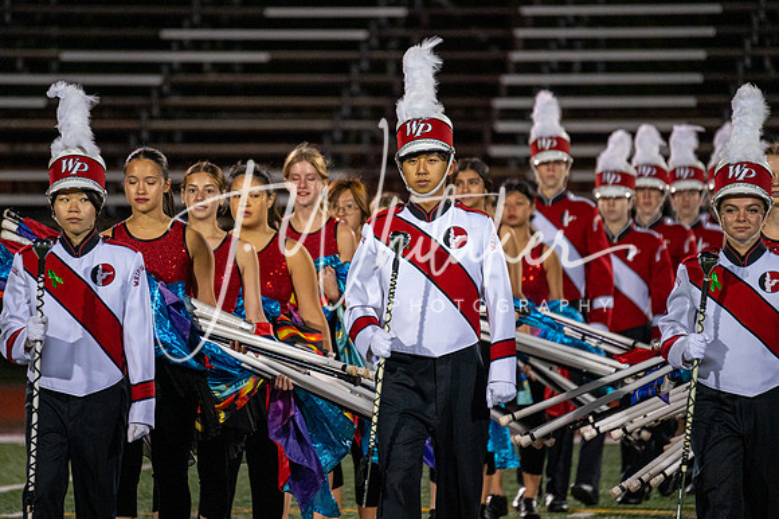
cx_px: 390
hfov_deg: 4.8
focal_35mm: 432
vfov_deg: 3.2
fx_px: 9352
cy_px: 260
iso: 6400
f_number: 6.3
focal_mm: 400
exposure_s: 1/250
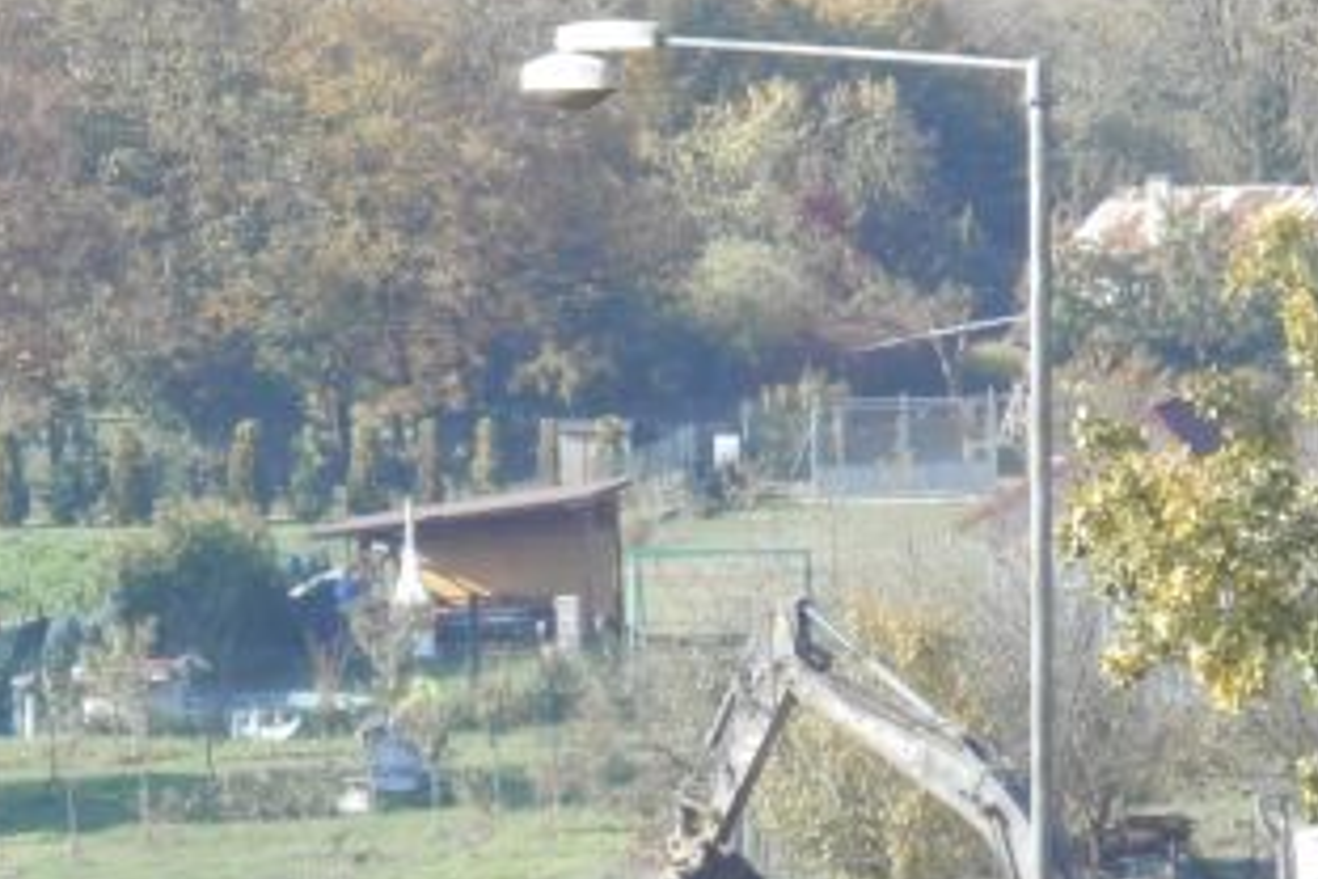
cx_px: 422
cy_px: 587
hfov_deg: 4.0
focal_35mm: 512
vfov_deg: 2.7
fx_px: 18743
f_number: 5.8
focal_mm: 42
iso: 200
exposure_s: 1/200
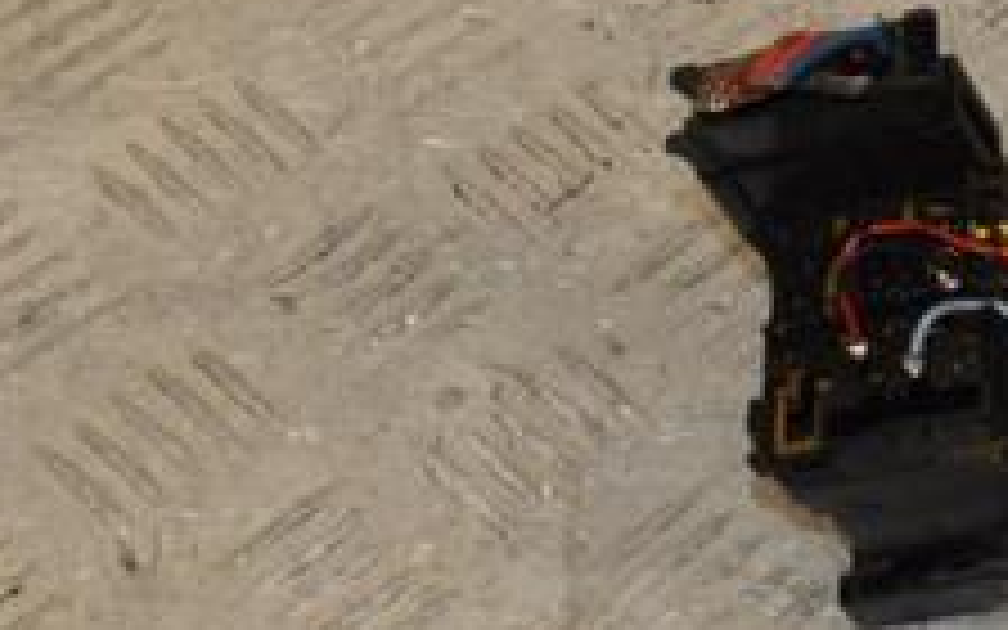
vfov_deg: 9.4
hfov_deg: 14.4
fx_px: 3819
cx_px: 1296
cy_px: 256
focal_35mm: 139
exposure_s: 1/200
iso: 800
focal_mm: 34
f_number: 7.1
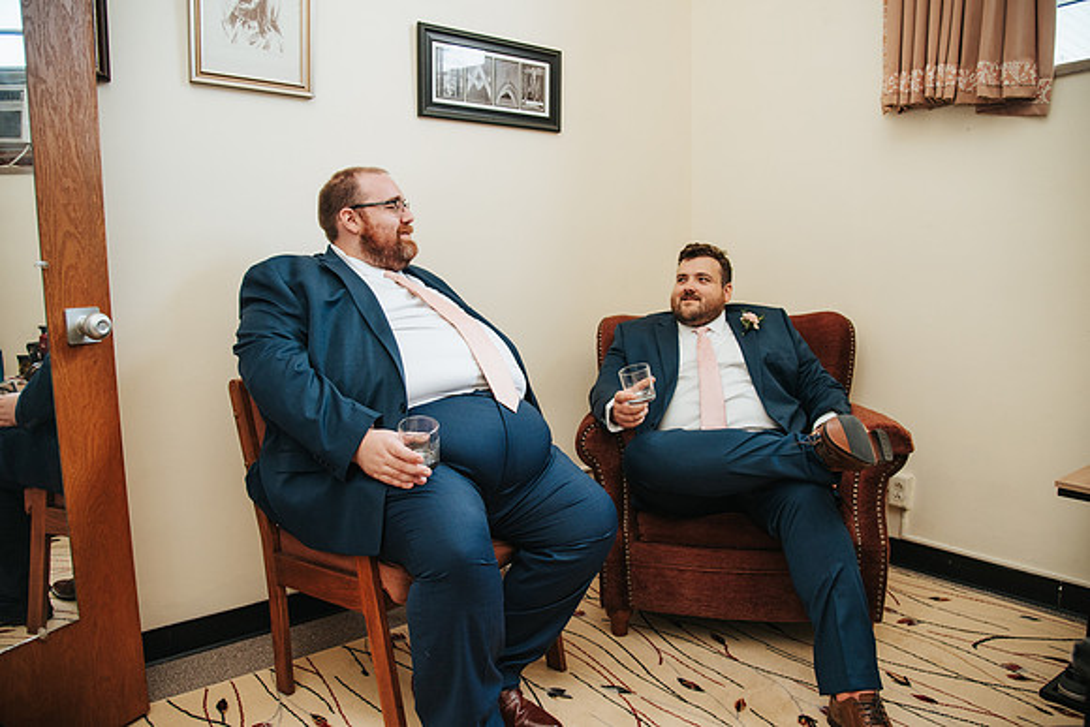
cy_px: 364
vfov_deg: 52.9
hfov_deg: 73.4
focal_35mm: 24
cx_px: 545
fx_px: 731
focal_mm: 24
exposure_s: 1/200
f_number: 4
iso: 800
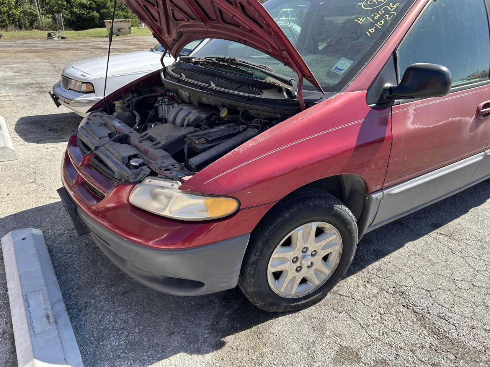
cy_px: 184
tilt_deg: -24.4
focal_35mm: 26
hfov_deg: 67.3
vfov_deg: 53.1
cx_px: 245
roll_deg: +0.1
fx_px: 368
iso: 50
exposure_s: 1/1295
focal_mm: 5.7
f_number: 1.5
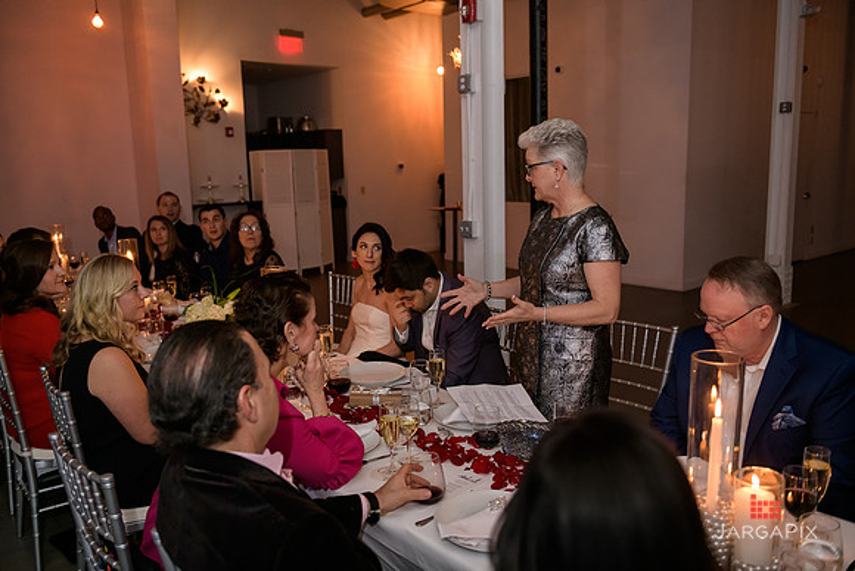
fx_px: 736
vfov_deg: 42.3
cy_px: 286
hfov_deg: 60.3
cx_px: 428
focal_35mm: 31
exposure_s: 1/125
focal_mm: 31
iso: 1600
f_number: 3.2
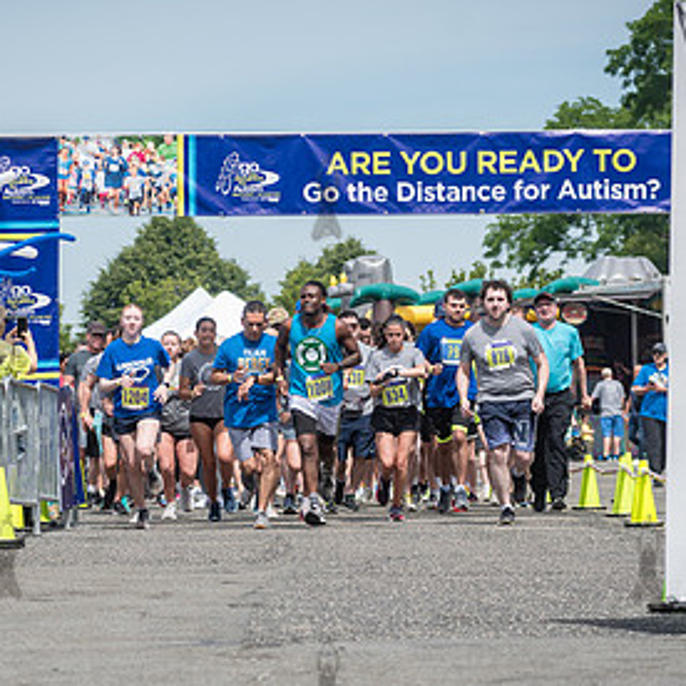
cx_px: 304
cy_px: 437
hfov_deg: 8.8
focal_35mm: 198
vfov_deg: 8.8
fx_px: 4439
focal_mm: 105
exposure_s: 1/1600
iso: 250
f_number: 4.5
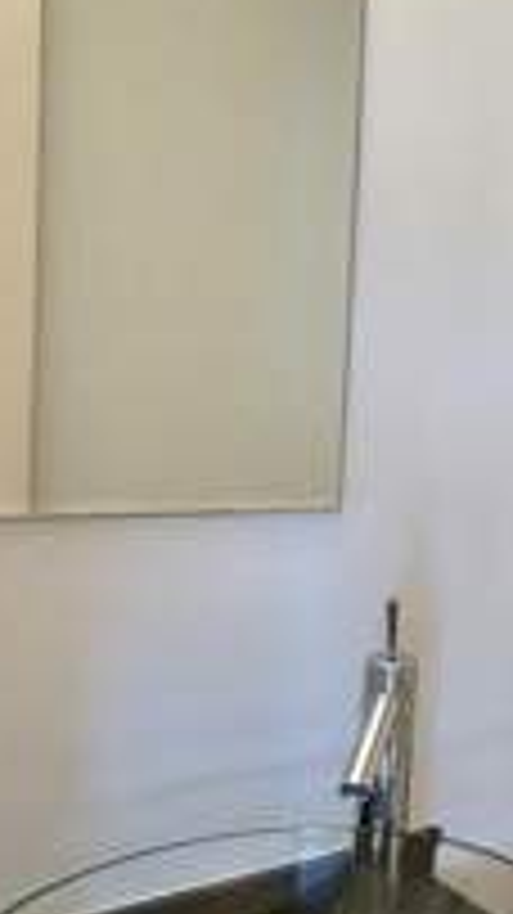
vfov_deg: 42.8
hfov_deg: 20.5
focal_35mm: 48
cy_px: 513
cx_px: 810
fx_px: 1162
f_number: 2.2
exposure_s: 1/120
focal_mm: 2.22
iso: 250
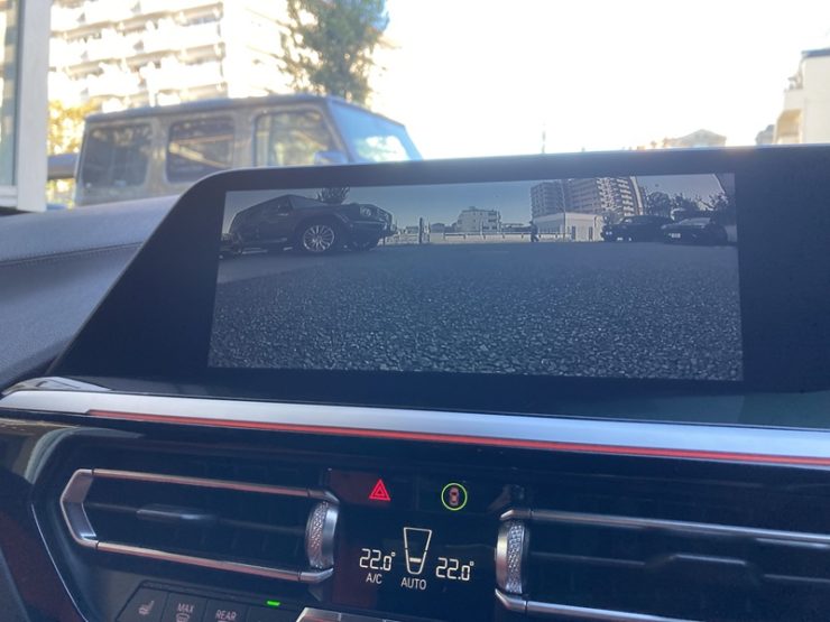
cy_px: 311
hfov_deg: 63.4
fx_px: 671
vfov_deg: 49.7
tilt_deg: -5.6
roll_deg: +2.4
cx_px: 415
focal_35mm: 28
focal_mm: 3.99
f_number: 1.8
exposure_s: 1/102
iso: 50
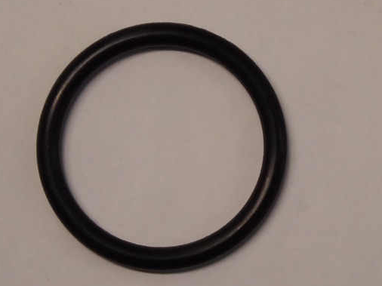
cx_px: 162
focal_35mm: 267
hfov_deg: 7.4
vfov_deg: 5.6
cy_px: 147
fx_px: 2945
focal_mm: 24.2
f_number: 5.3
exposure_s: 1/50
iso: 400
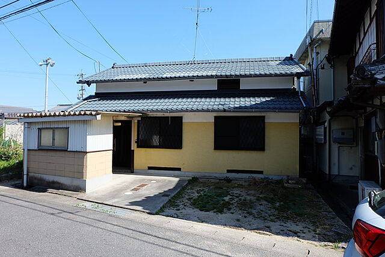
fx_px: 257
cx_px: 192
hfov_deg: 73.8
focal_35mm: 24
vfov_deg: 53.1
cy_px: 128
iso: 400
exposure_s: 1/400
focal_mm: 16
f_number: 8
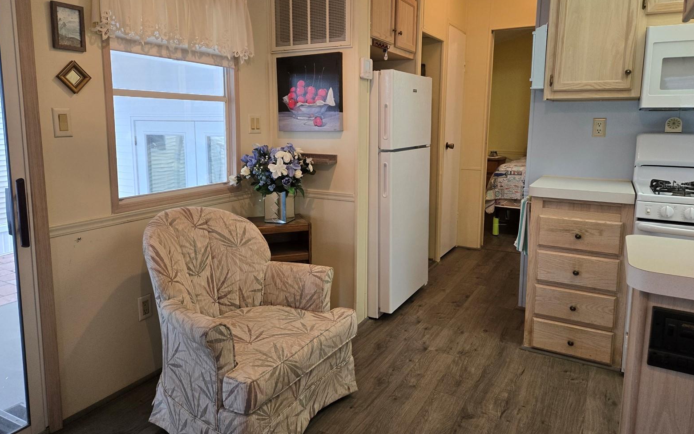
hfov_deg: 72.5
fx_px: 473
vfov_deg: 49.1
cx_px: 344
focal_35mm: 25
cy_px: 184
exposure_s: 1/120
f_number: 1.8
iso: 200
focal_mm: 5.4
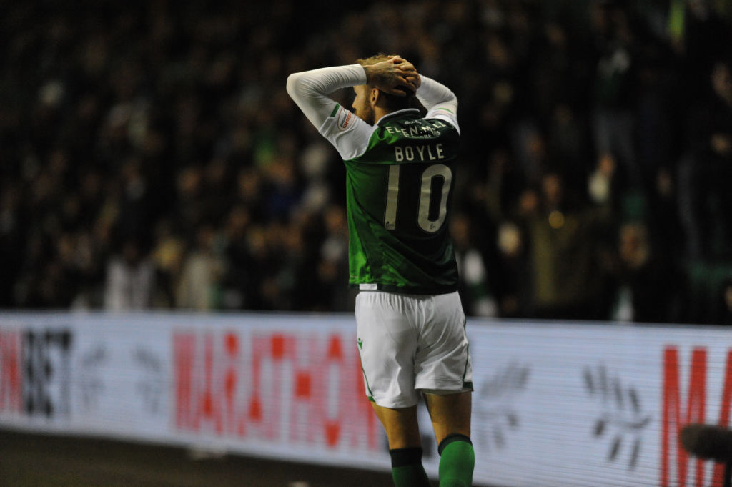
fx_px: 6095
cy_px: 244
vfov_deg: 4.6
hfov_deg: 6.9
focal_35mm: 300
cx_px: 366
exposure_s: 1/2000
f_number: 2.8
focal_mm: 300
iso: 6400
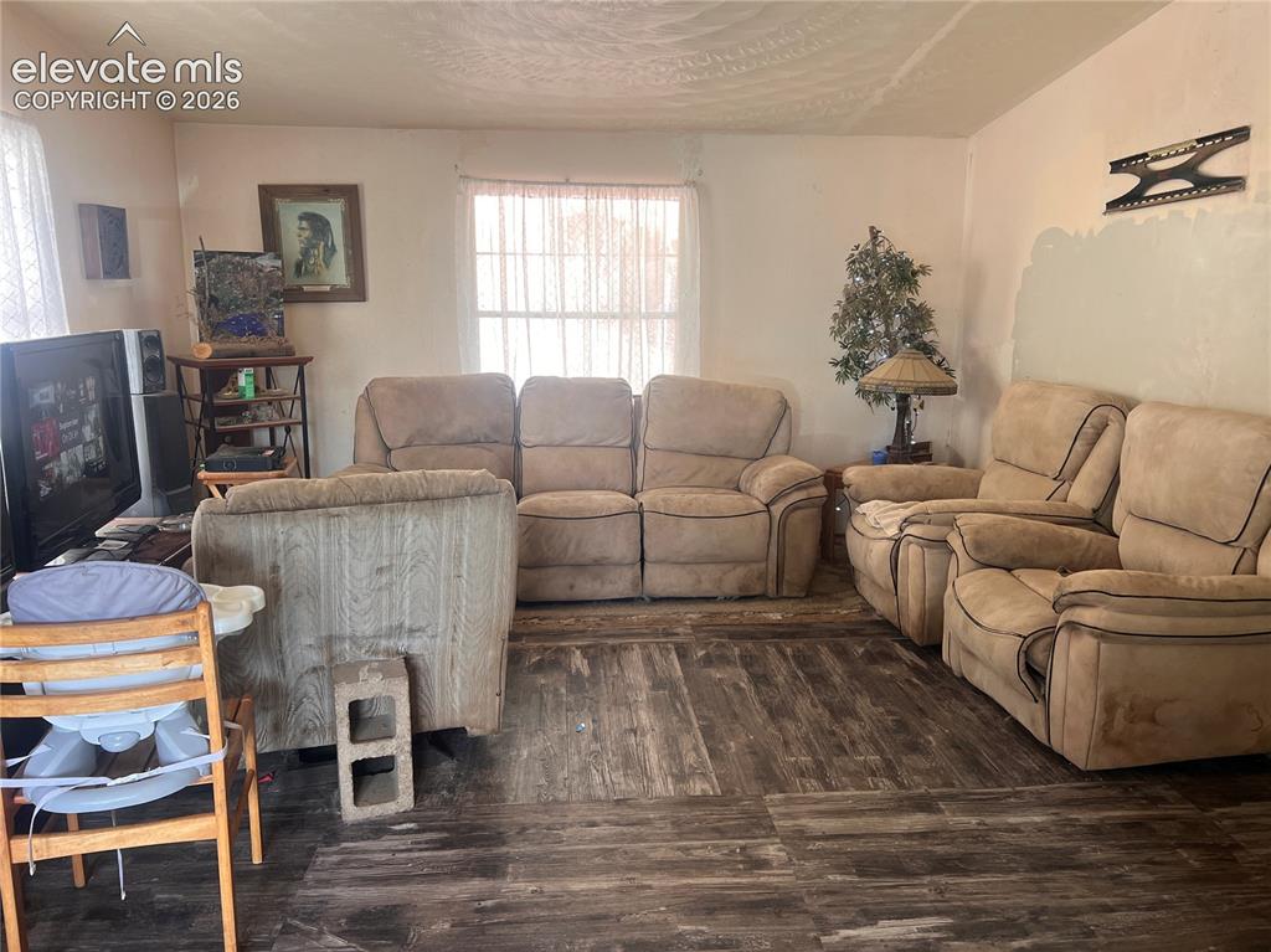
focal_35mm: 26
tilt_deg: -9.9
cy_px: 476
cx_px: 636
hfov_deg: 67.3
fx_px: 954
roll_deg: +0.5
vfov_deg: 53.0
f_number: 1.5
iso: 100
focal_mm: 5.7
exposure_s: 1/121
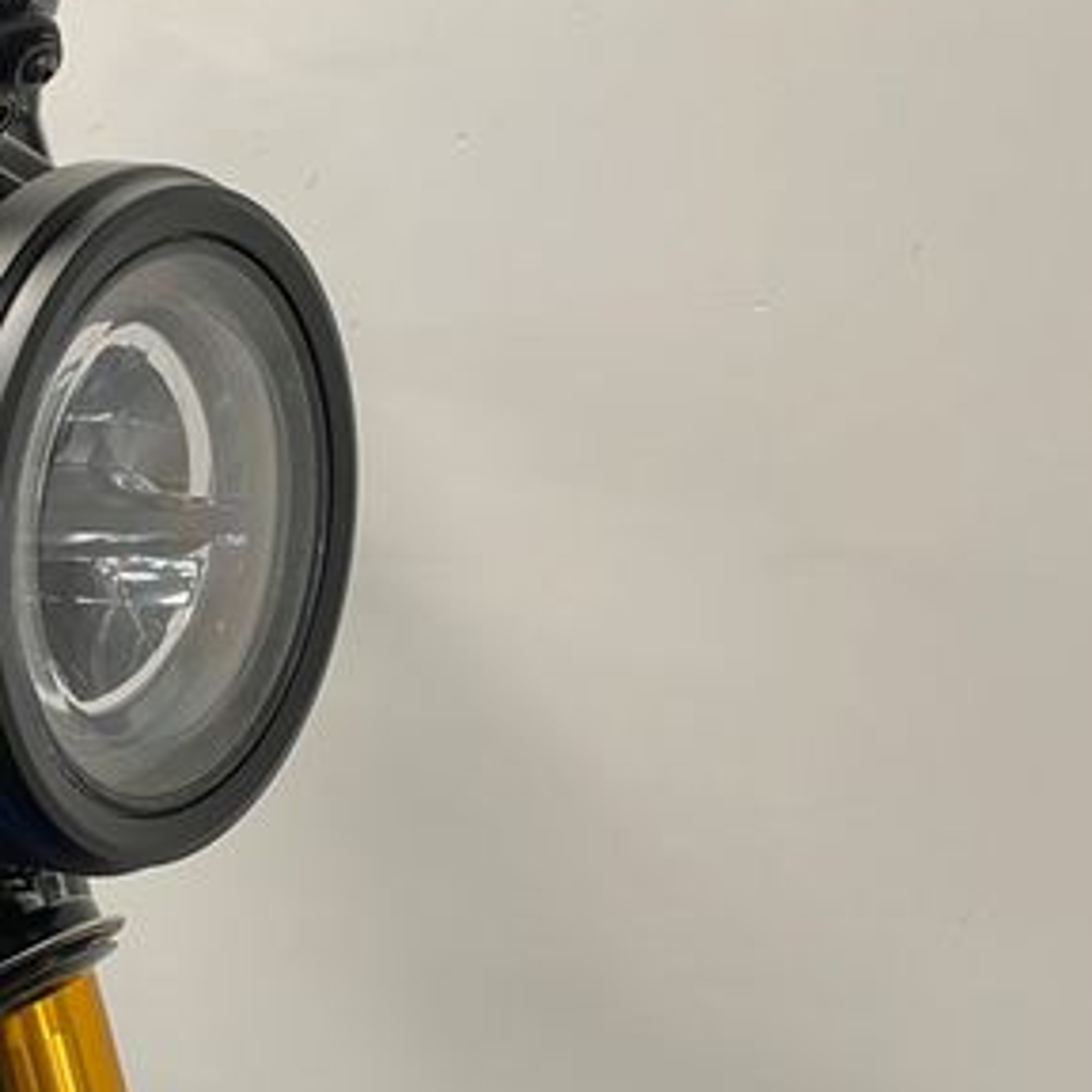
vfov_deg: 33.4
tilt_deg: -6.3
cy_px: 493
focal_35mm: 51
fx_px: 1820
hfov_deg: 30.4
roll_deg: +0.5
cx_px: -64
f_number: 1.6
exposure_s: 1/50
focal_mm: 5.1
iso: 80
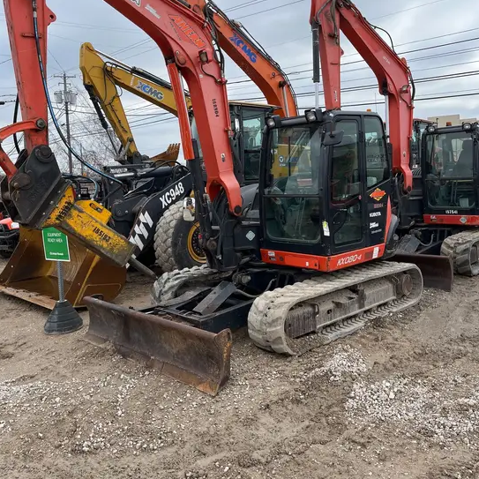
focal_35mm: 31
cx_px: 237
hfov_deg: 52.5
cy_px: 168
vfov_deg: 51.7
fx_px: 485
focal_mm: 5.1
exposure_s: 1/2358
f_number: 1.6
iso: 50
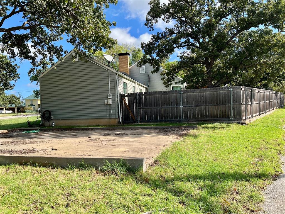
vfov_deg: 53.1
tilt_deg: -1.0
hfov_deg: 67.3
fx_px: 214
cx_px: 142
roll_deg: +1.2
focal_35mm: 26
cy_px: 107
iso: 50
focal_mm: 5.7
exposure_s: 1/2299
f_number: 1.5
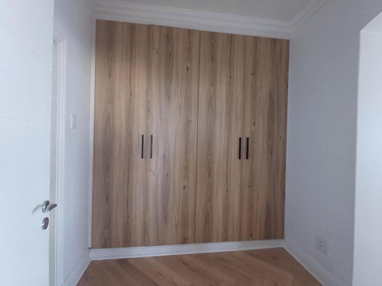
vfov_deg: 78.1
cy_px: 143
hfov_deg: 94.5
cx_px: 191
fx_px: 177
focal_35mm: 16
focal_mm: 1.64
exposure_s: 1/50
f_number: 2.2
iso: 160
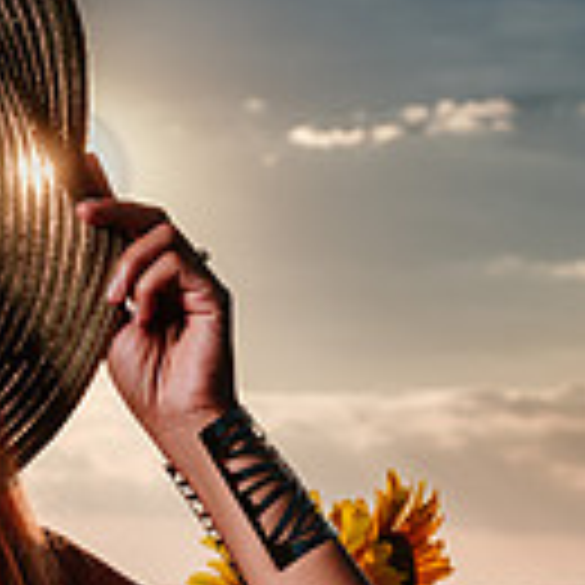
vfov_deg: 10.0
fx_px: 3308
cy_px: 686
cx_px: -98
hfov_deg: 10.0
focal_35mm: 173
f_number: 8
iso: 100
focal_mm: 54.6
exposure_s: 1/125
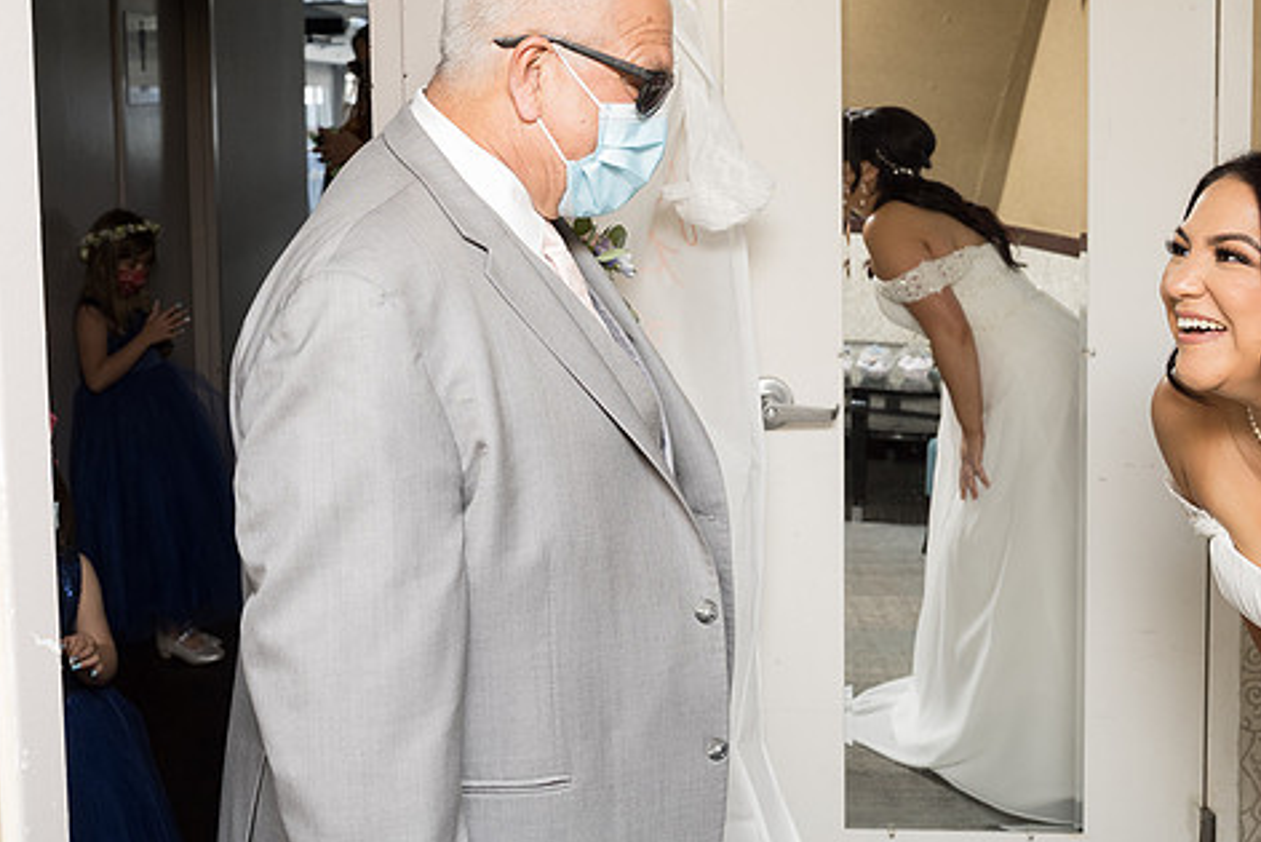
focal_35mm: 39
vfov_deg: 33.3
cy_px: 169
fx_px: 1366
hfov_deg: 49.1
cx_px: 483
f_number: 5
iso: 250
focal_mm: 24
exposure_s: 1/200
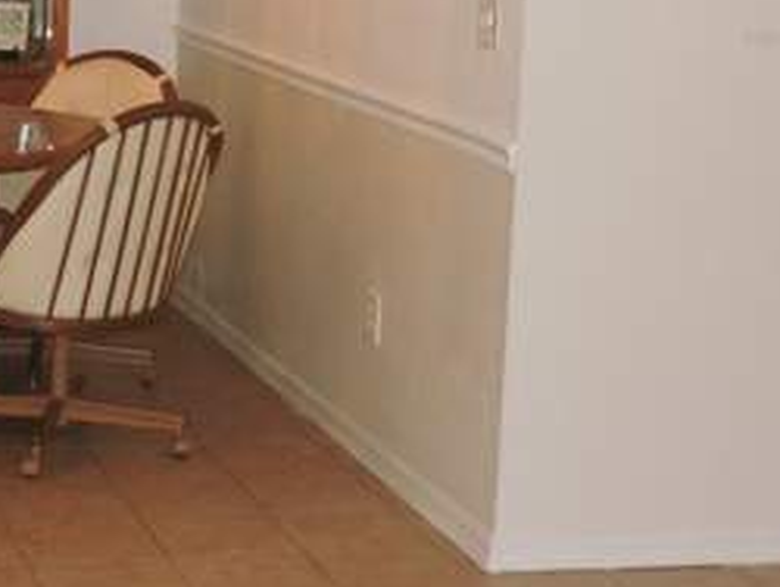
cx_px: 81
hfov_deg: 20.0
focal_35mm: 96
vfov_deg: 15.2
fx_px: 2165
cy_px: 37
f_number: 3.6
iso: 200
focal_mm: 8.9
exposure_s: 1/30
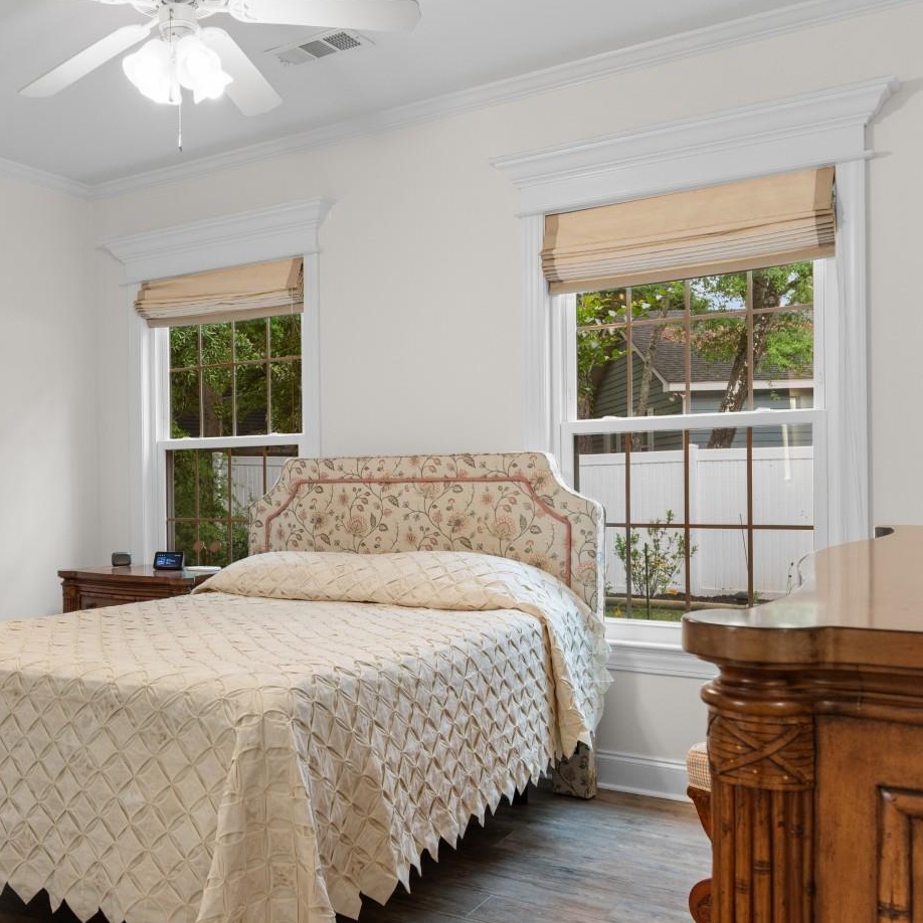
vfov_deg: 49.7
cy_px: 473
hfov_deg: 48.0
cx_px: 241
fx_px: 996
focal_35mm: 33
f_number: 5
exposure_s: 1/3
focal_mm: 15
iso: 100
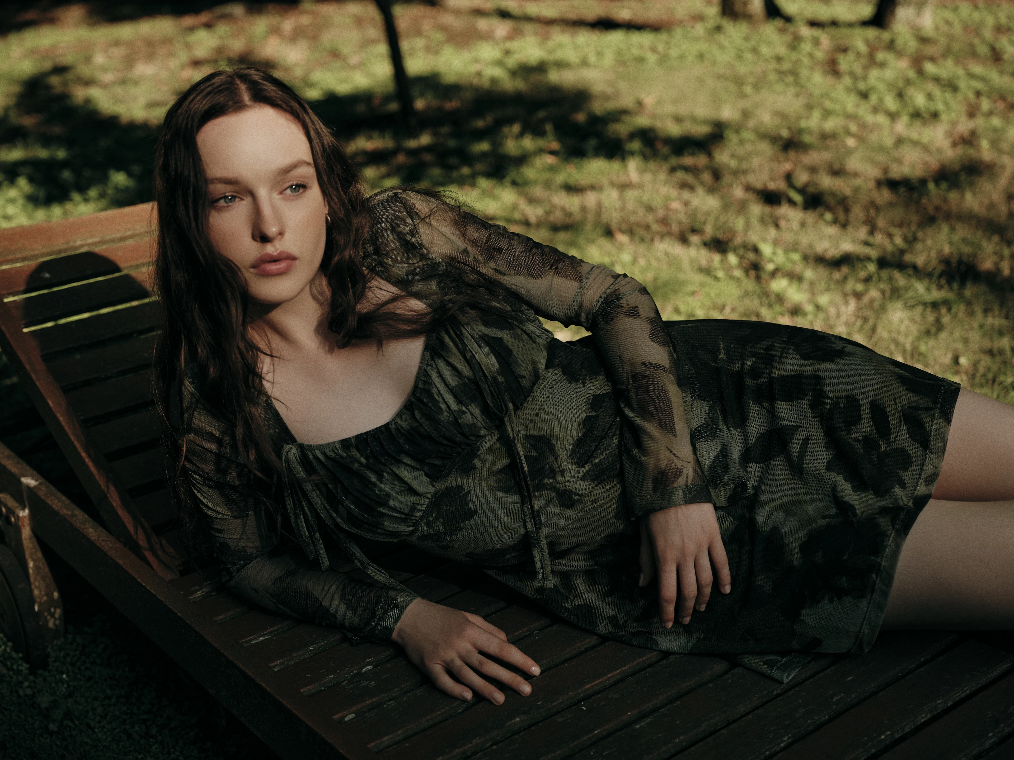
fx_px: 1494
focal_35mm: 51
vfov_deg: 28.6
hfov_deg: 37.5
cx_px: 507
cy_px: 380
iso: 100
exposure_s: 1/320
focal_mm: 64
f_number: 4.5
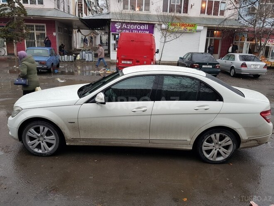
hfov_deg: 67.3
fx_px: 206
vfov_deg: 53.1
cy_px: 103
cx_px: 137
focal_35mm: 26
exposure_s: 1/50
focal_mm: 4.2
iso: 64
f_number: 1.7
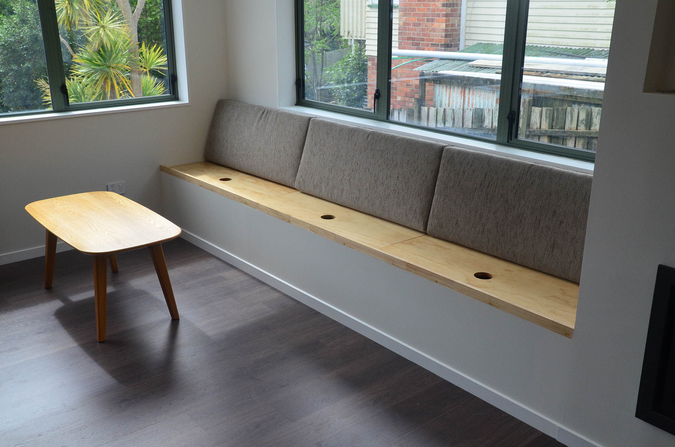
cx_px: 338
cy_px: 224
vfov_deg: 36.7
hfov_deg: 53.2
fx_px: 674
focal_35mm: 36
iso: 800
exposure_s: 1/800
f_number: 8
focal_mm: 24
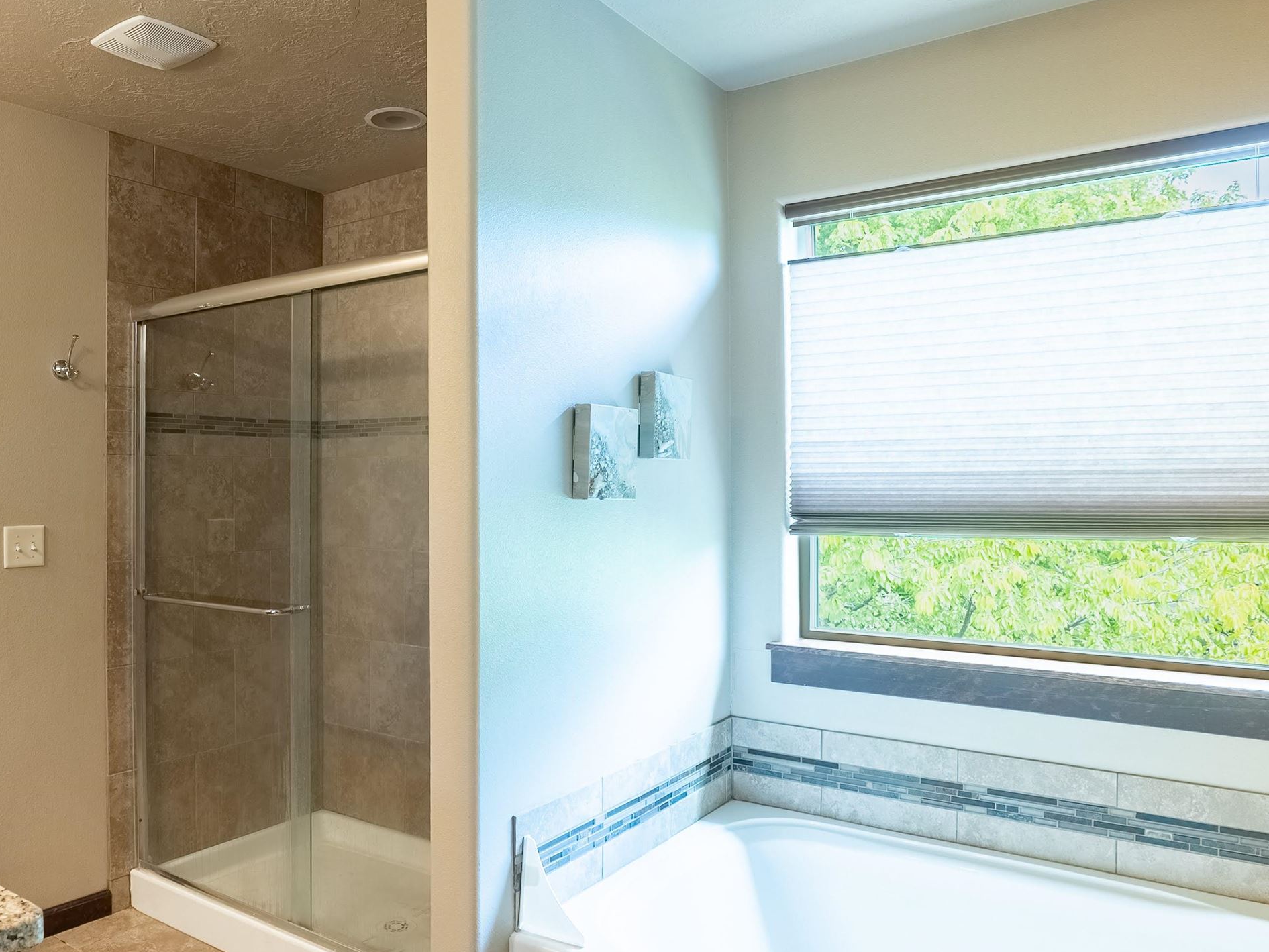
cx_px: 465
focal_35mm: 25
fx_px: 917
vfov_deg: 54.5
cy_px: 568
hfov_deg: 68.2
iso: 400
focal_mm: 16
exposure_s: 1/250
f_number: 8
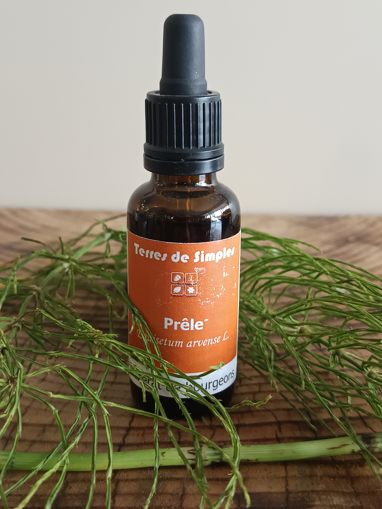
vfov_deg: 71.6
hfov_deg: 56.8
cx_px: 191
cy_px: 254
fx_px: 353
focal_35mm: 24
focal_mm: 5.31
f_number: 1.7
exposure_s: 1/50
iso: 1087
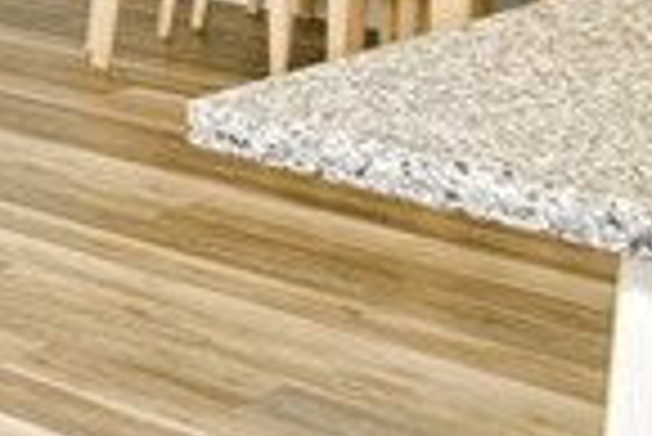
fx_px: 1922
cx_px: -1300
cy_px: -326
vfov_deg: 12.0
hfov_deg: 11.4
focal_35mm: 106
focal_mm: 10
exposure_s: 1/60
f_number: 4
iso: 320
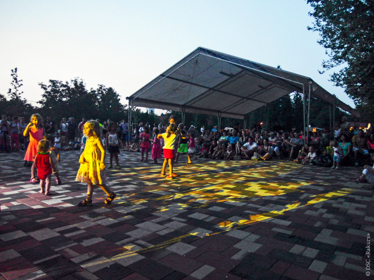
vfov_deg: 56.8
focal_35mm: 24
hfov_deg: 71.6
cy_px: 140
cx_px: 187
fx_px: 259
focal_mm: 5.2
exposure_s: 1/45
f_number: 1.8
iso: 800
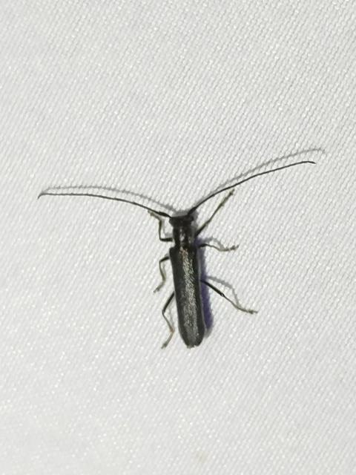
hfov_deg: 18.7
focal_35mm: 79
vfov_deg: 24.7
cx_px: 178
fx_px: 1083
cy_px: 238
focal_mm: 5.31
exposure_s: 1/50
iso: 100
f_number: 1.7
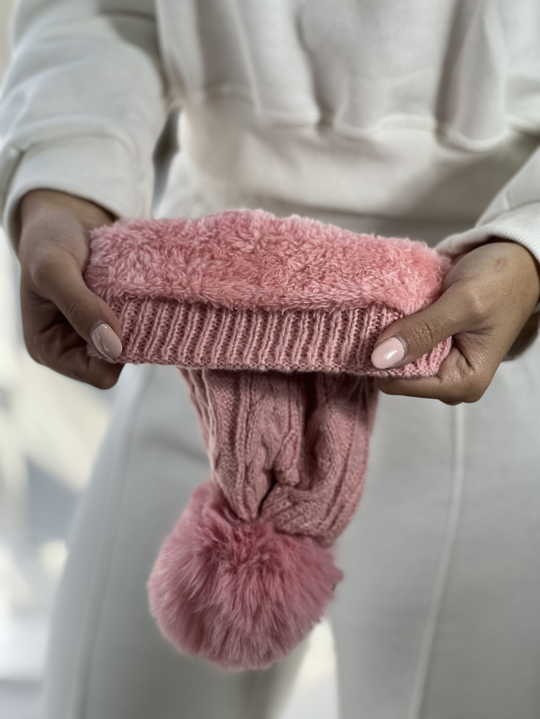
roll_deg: -0.3
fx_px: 1602
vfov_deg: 25.3
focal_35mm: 77
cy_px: 360
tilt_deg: -28.8
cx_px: 270
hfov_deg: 19.1
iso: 50
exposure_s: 1/120
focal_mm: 9
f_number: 2.8
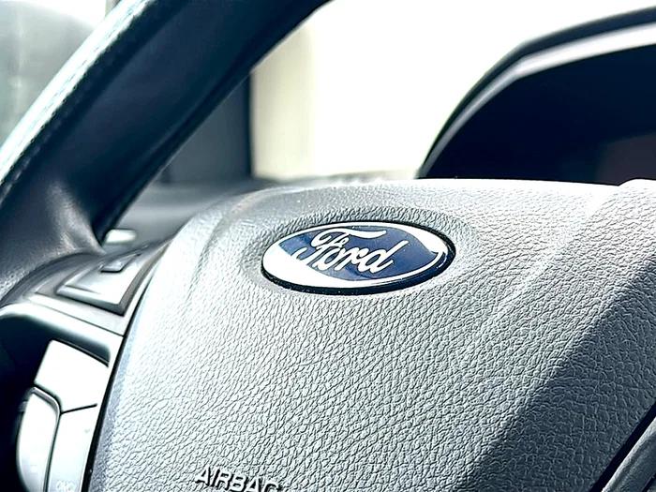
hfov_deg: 39.7
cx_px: 328
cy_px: 246
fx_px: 910
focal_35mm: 48
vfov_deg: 30.3
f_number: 1.78
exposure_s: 1/285
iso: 80
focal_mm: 6.86
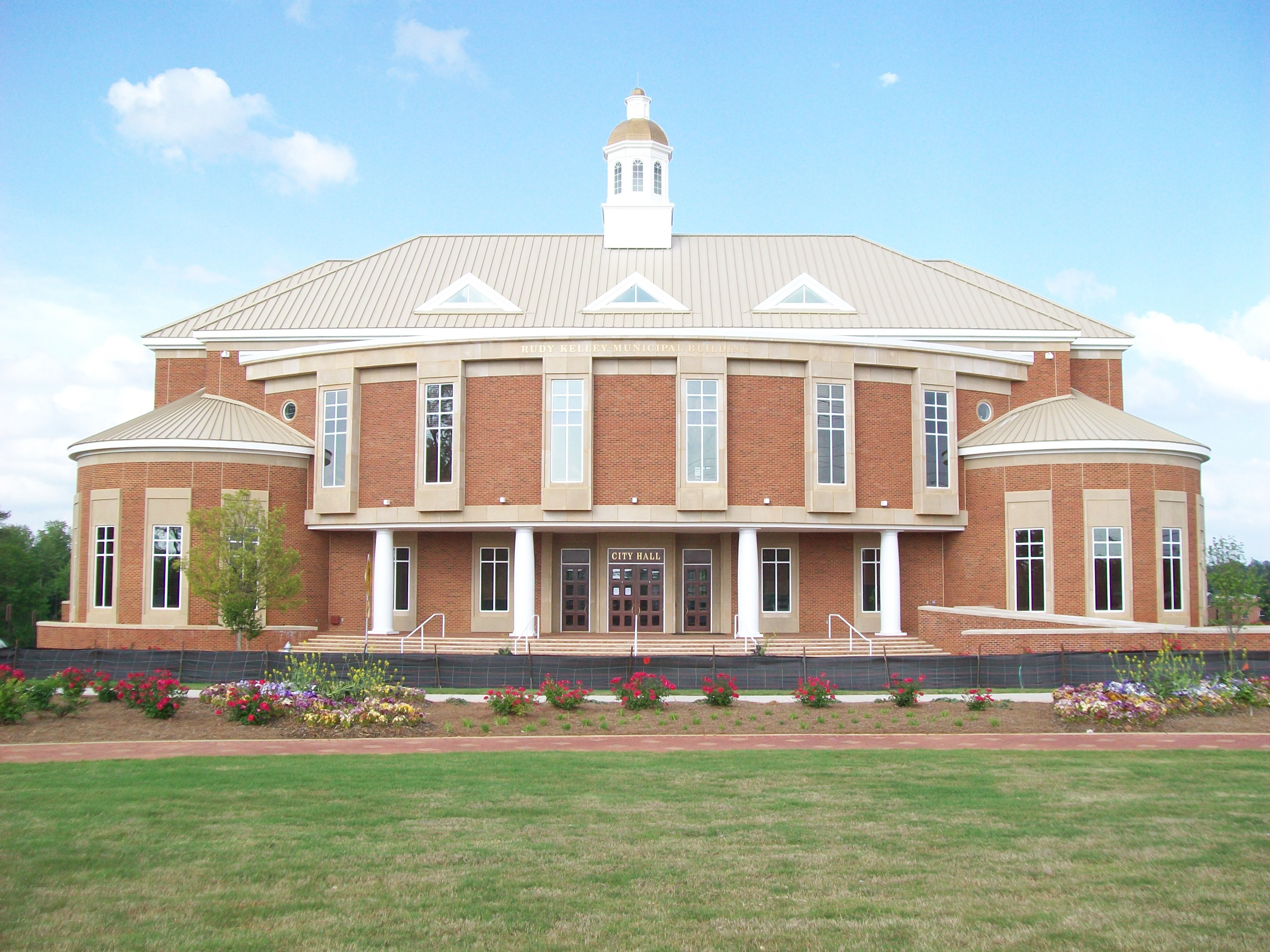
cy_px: 476
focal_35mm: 36
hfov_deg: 51.4
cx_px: 635
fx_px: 1321
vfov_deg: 39.7
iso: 64
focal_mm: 6
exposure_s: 1/500
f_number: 2.7
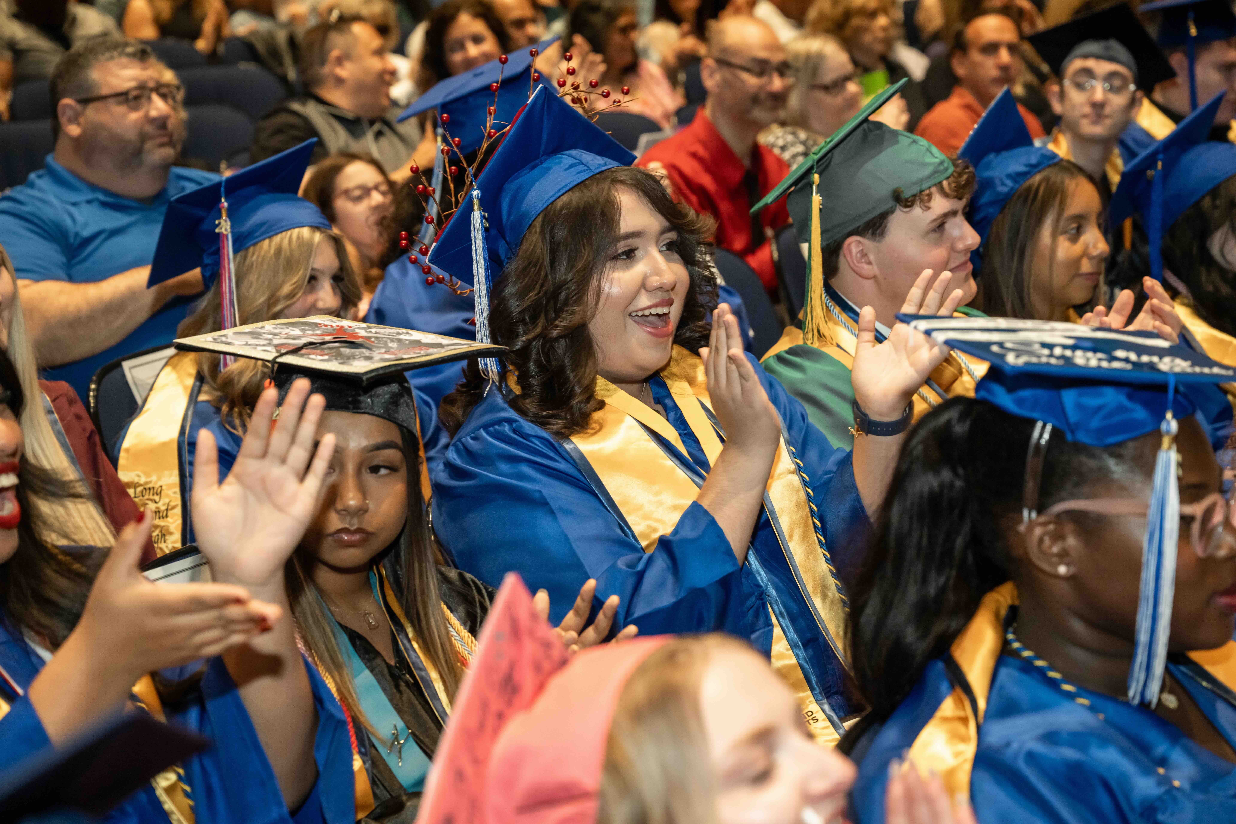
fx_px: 2403
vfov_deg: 19.5
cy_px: 412
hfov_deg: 28.8
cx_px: 618
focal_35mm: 70
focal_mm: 70
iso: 1600
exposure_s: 1/250
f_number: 4.5
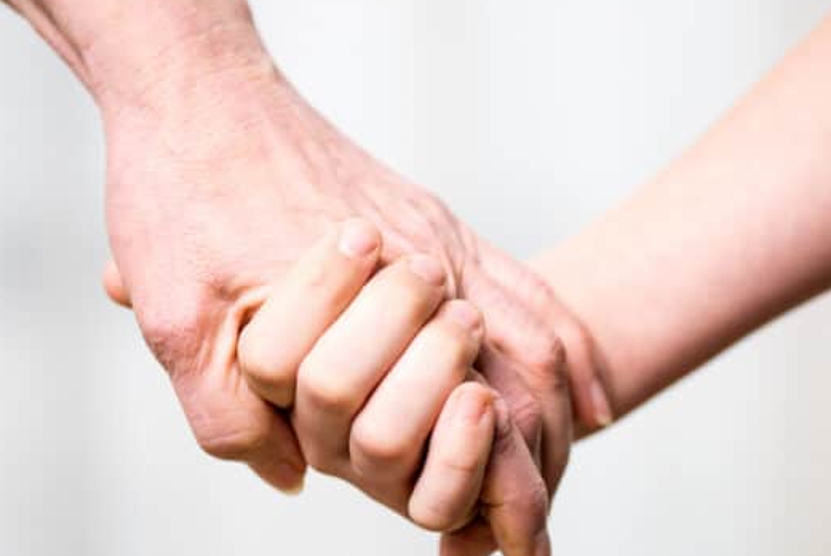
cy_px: 312
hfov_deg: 13.2
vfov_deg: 8.9
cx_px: 427
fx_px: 3582
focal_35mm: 155
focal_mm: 105
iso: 200
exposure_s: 1/160
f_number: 3.5
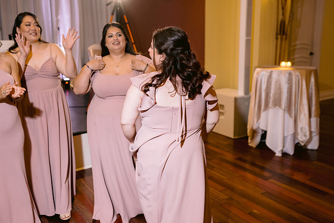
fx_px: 353
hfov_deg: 50.7
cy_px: 111
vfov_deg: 35.1
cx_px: 168
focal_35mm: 38
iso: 1600
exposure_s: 1/125
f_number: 2.8
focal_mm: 35
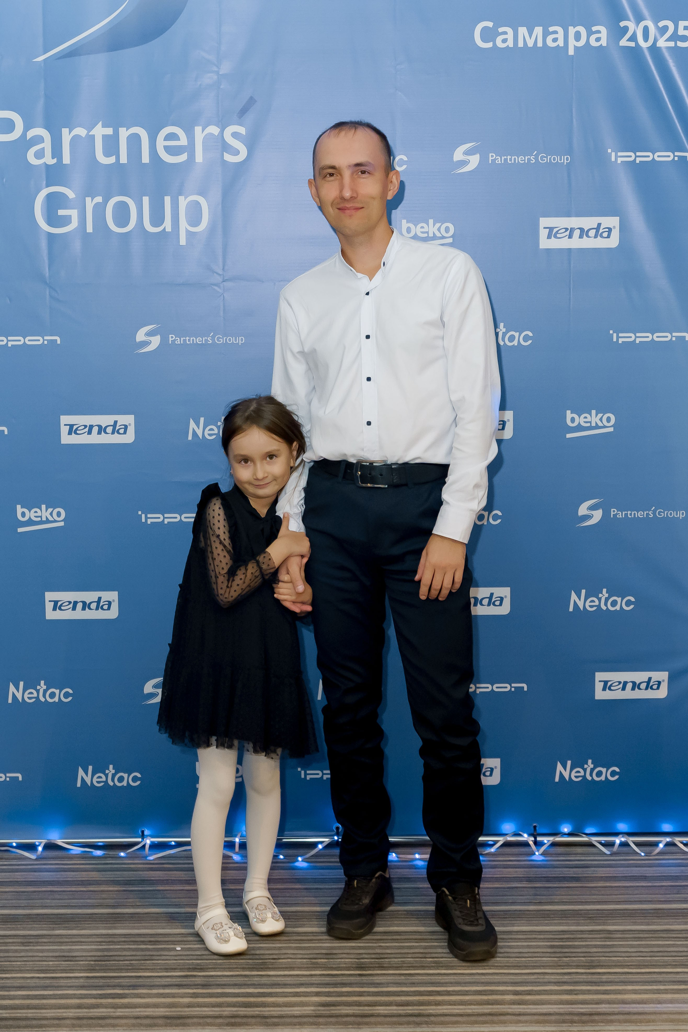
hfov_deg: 25.4
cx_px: 344
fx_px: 1525
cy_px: 516
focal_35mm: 53
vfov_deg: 37.4
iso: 3200
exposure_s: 1/125
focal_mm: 35
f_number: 5
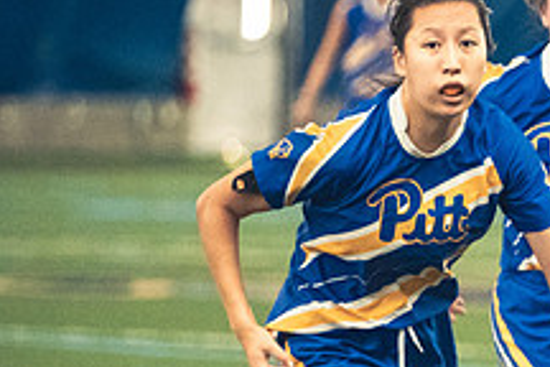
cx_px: 690
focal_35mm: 703
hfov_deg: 2.9
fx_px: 10739
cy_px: 367
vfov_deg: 2.0
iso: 12800
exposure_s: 1/500
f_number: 2.8
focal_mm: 175
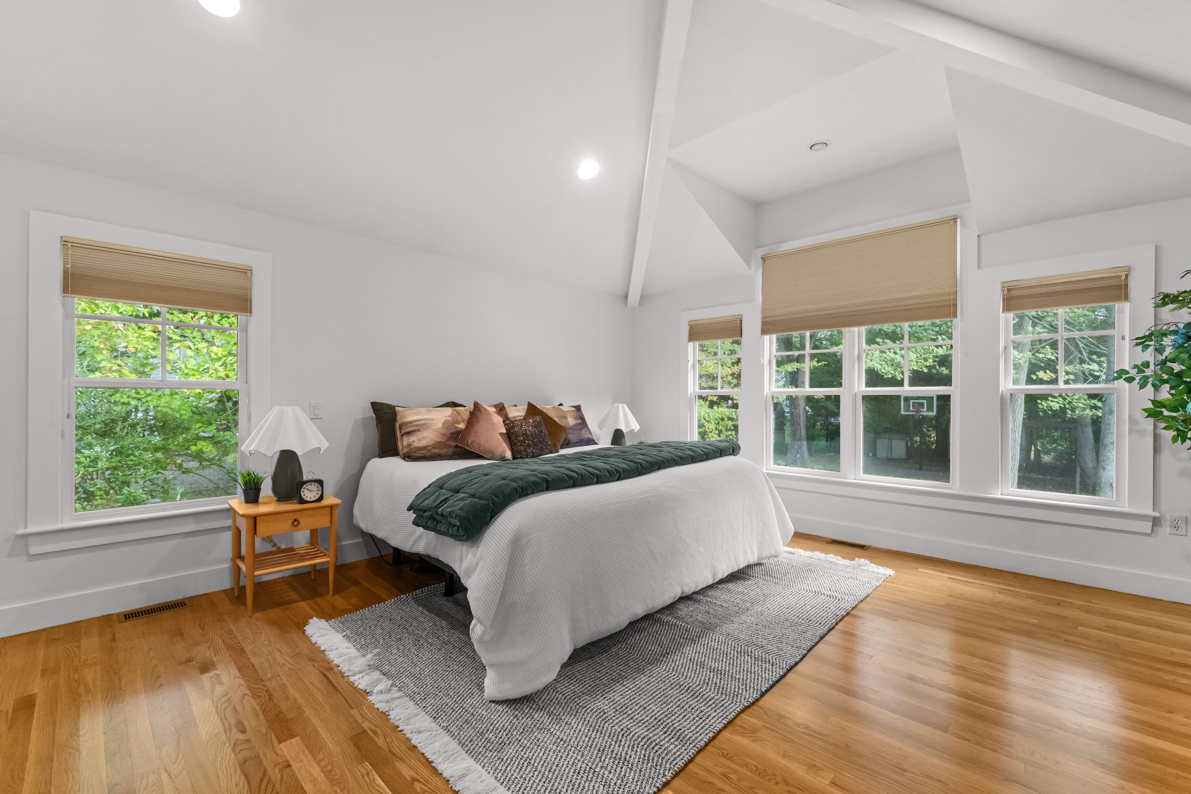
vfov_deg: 76.6
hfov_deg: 99.6
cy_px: 397
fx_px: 503
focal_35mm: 15
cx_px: 596
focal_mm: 15.2
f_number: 11
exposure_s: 1/10
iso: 3200
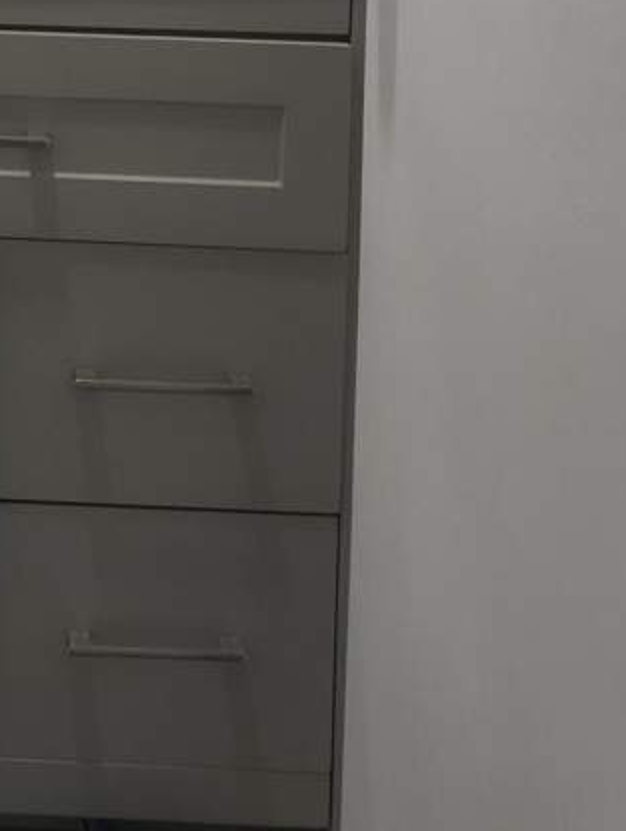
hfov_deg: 21.2
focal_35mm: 64
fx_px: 1540
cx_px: -148
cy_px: -226
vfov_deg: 26.1
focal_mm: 4.68
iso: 562
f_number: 1.7
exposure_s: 1/60
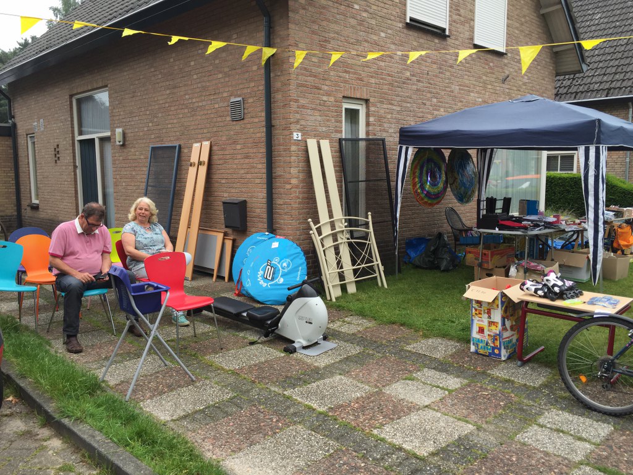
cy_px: 238
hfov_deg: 61.7
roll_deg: -0.9
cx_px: 316
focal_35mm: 29
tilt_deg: -5.2
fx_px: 530
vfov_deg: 48.2
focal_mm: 4.15
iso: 32
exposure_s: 1/388
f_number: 2.2
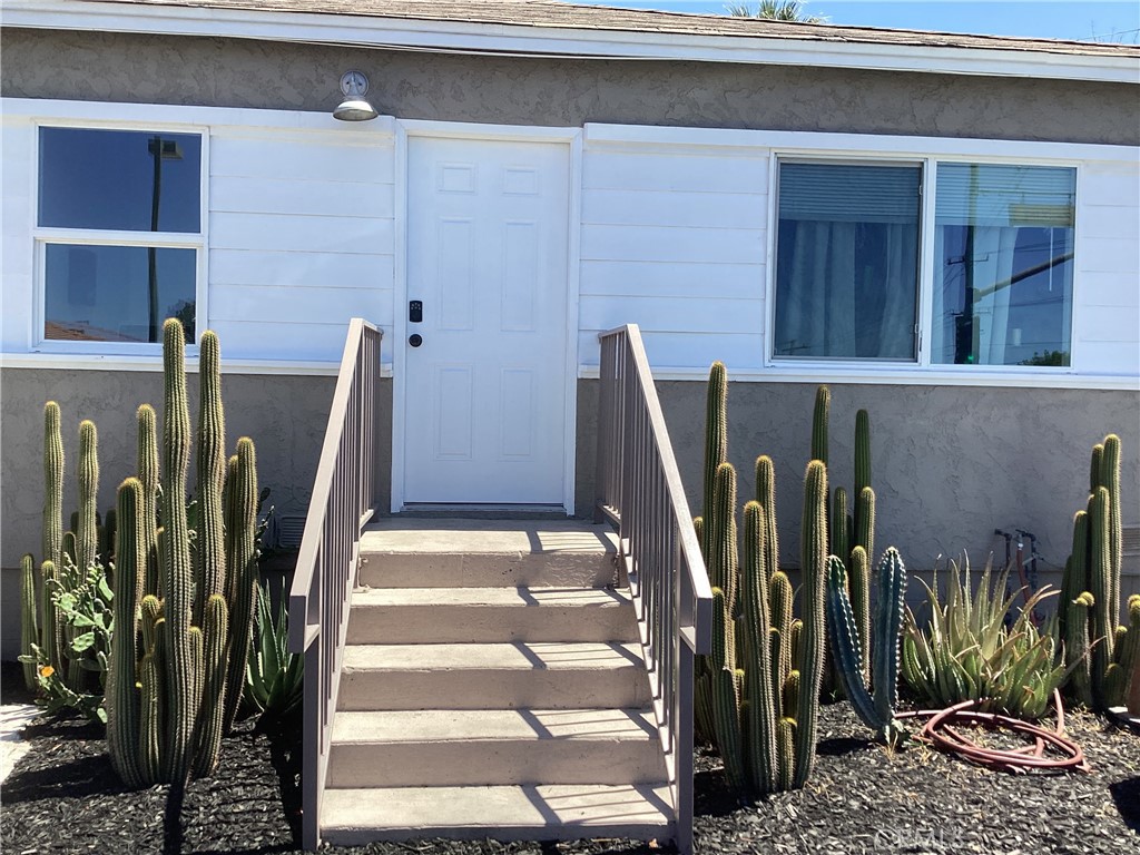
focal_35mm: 31
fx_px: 1021
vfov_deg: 45.4
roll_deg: +0.2
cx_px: 570
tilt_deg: +1.0
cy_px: 428
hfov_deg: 58.4
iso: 25
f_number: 2.4
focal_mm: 3.3
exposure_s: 1/831
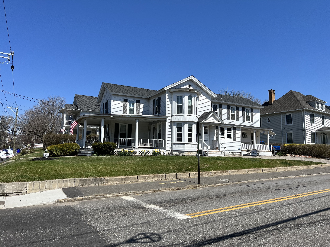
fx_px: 248
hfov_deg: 67.3
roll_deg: -0.4
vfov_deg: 53.1
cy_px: 124
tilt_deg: +5.5
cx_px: 165
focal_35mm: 26
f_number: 1.5
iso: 50
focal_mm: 5.7
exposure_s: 1/5319
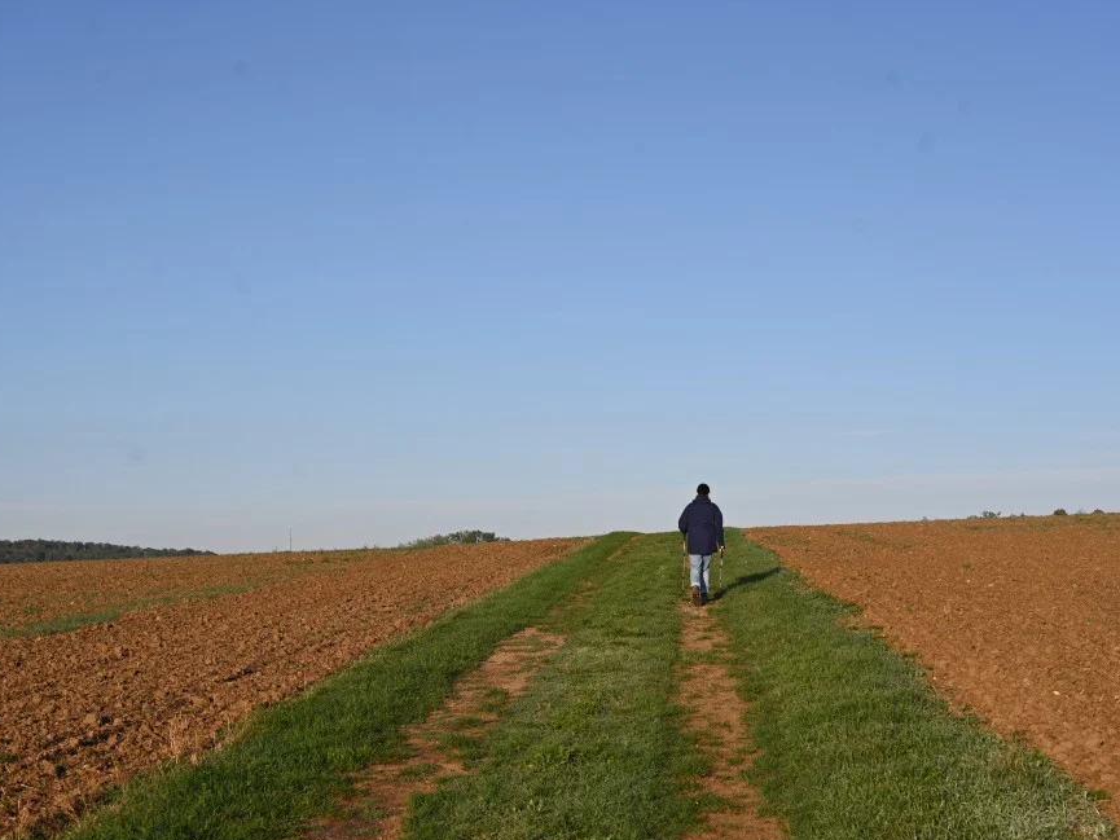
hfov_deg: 35.5
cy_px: 463
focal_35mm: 54
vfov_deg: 27.0
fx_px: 1747
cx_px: 577
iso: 100
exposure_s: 1/400
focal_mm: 45
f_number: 7.1
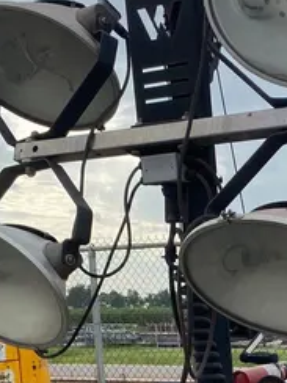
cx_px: 375
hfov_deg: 17.7
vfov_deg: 22.6
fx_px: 862
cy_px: 486
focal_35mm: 78
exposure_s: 1/1053
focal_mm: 4.25
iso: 32
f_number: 1.8
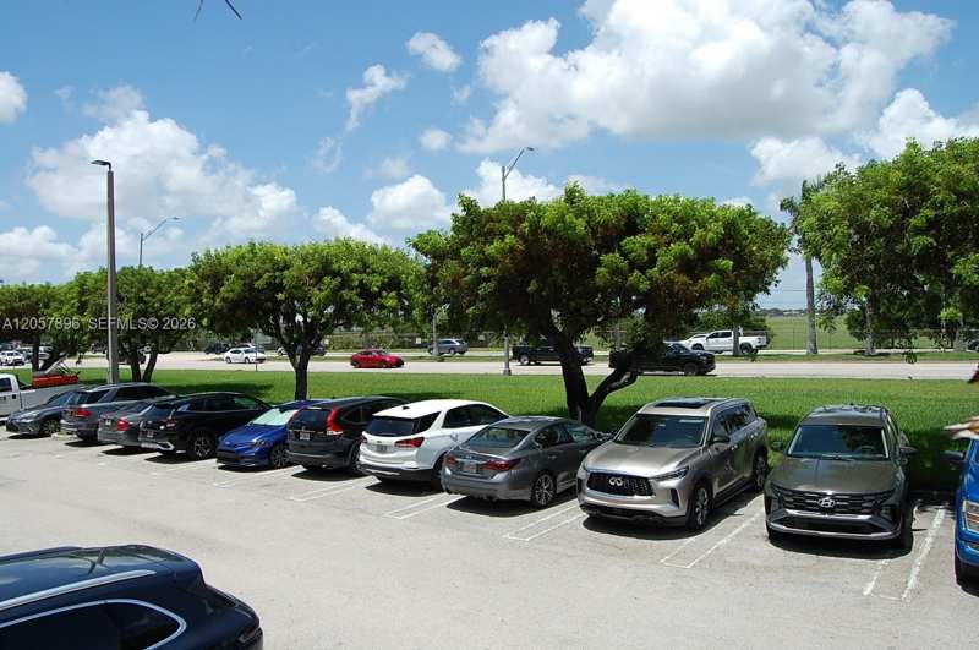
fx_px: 733
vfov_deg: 47.8
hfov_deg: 67.5
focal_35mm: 27
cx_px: 490
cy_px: 325
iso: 200
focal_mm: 18
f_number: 9
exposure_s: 1/320
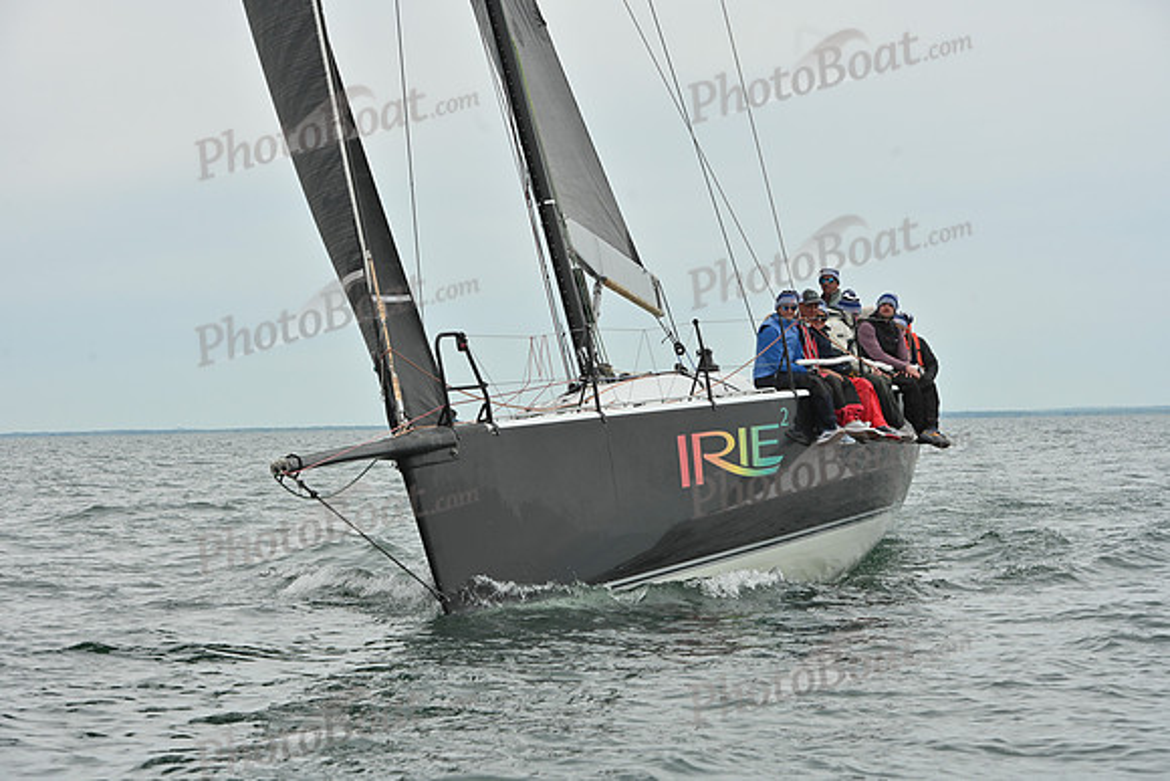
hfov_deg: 17.1
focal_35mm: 120
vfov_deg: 11.4
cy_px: 390
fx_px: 3901
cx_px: 585
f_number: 8
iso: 320
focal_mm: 120
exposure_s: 1/1250
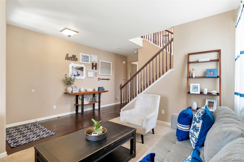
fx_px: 115
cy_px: 81
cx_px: 122
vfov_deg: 70.3
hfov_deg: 93.3
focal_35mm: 17
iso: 400
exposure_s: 1/1.67
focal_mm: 17
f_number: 8
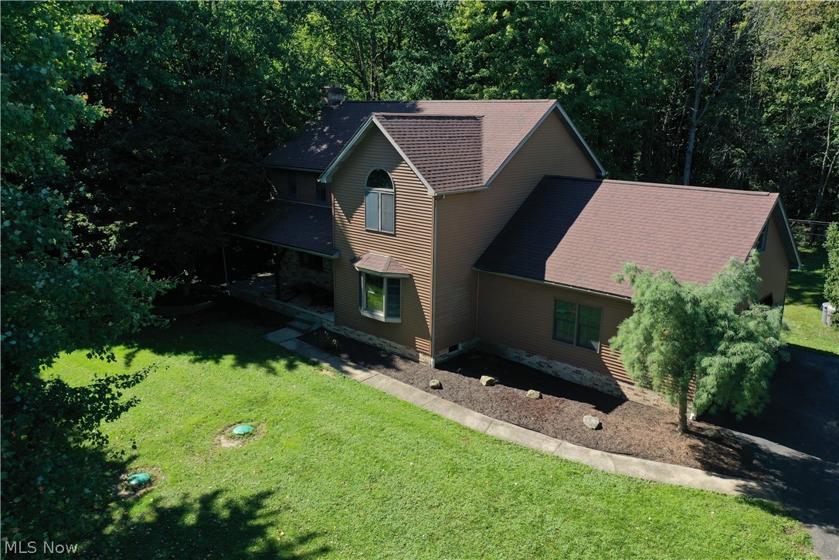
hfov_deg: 65.5
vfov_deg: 46.4
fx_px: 653
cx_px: 420
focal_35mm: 28
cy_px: 280
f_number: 5
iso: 100
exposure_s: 1/240
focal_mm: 10.26
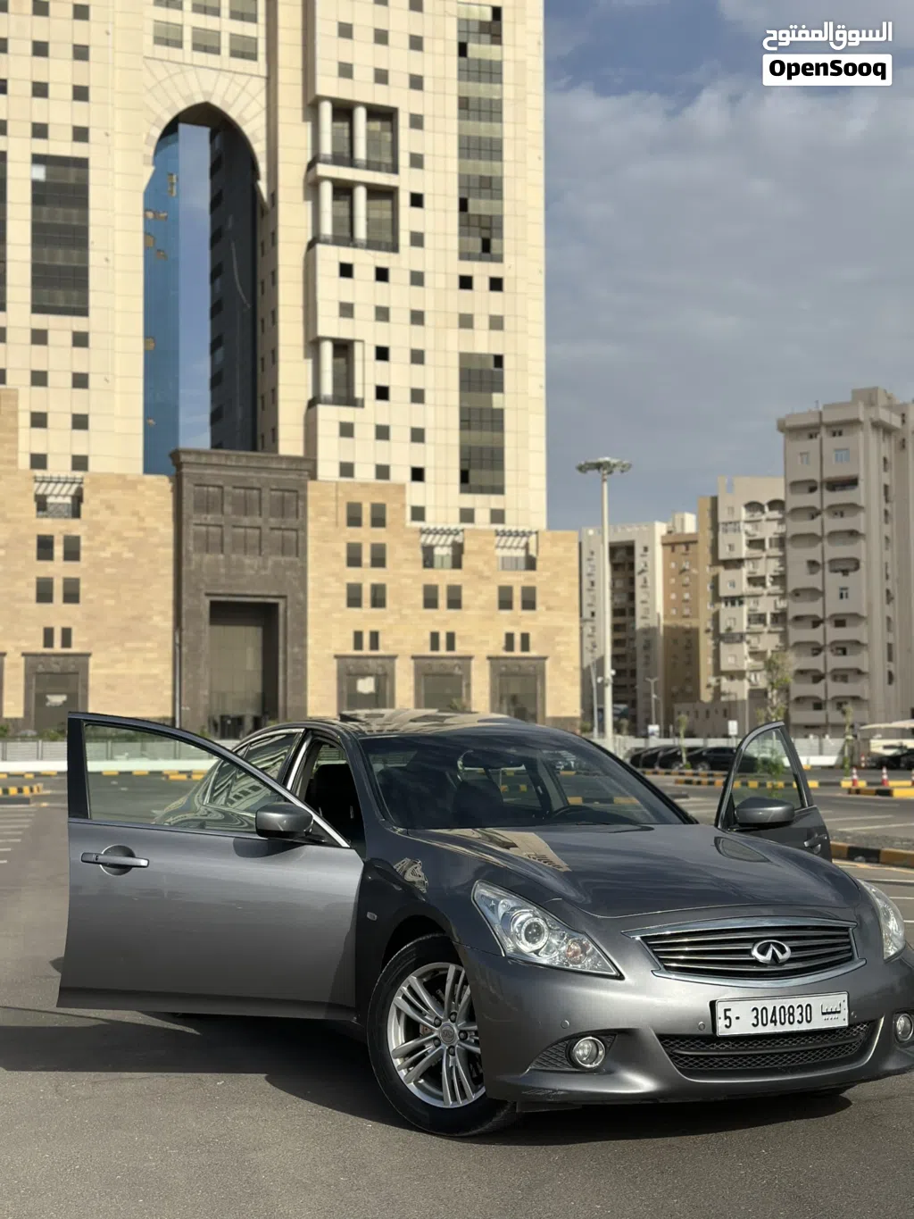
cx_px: 457
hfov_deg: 30.3
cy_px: 610
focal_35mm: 48
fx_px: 1690
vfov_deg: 39.7
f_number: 1.78
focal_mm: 6.86
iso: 100
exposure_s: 1/10870
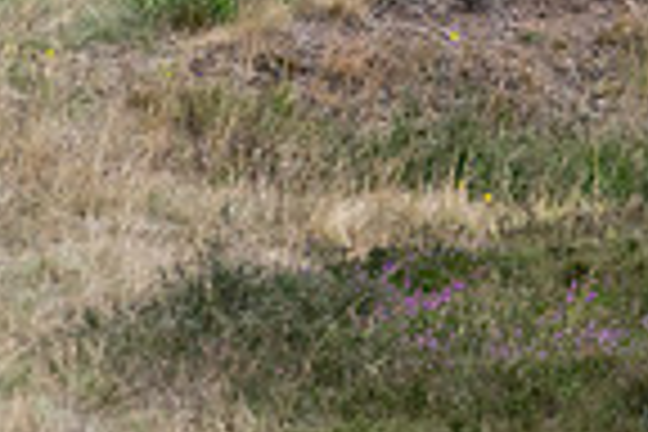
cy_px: -414
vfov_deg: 0.8
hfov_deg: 1.1
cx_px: 1256
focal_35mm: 1808
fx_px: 32541
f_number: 5
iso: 400
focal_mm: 300
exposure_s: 1/2000
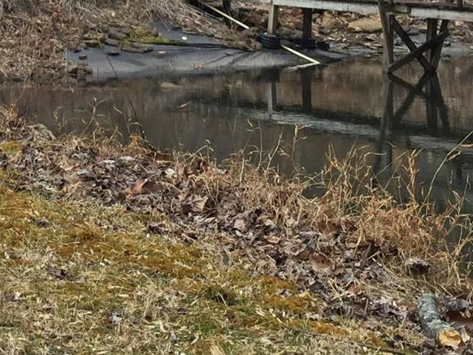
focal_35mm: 109
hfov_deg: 17.8
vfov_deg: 13.1
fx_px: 1490
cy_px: -110
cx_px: 76
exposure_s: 1/282
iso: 25
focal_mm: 3.3
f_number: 2.4
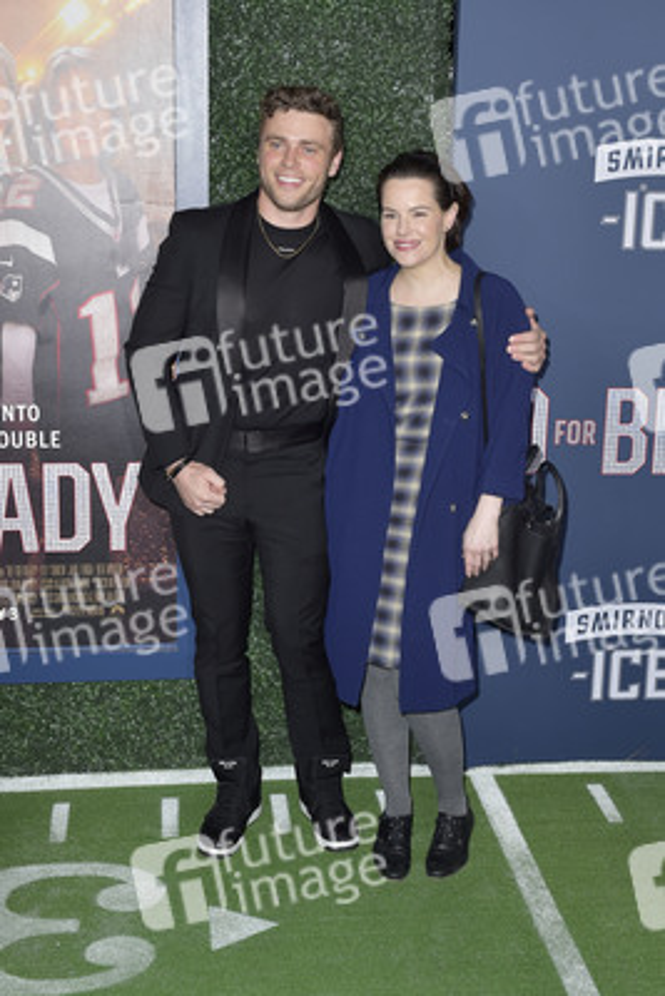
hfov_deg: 30.5
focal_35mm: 44
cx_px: 332
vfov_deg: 44.5
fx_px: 1218
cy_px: 498
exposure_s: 1/250
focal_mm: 44
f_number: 6.3
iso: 500
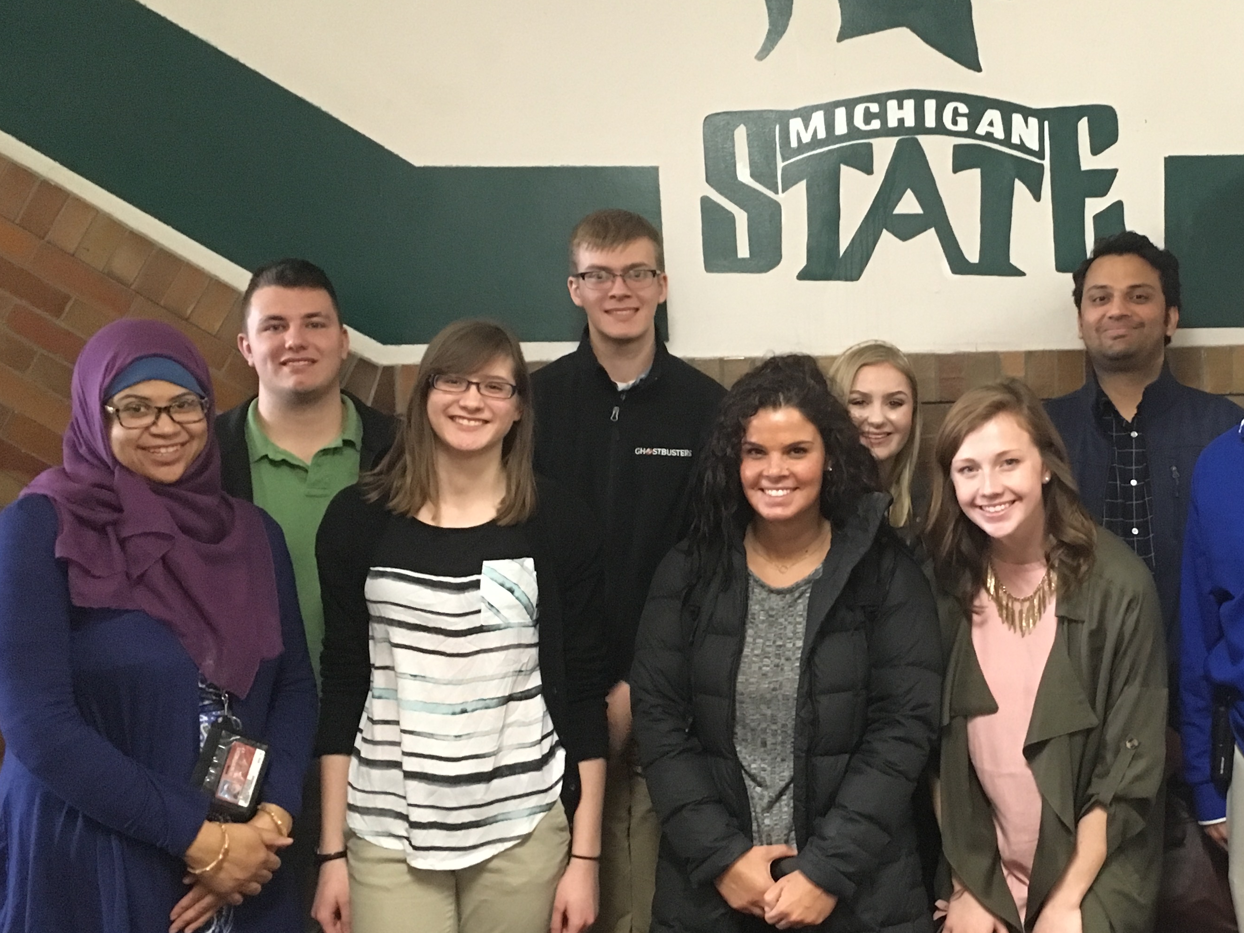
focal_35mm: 44
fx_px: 1581
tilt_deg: -2.2
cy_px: 479
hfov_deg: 41.9
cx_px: 896
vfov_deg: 32.9
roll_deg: +1.7
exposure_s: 1/15
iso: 320
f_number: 2.2
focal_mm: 4.15
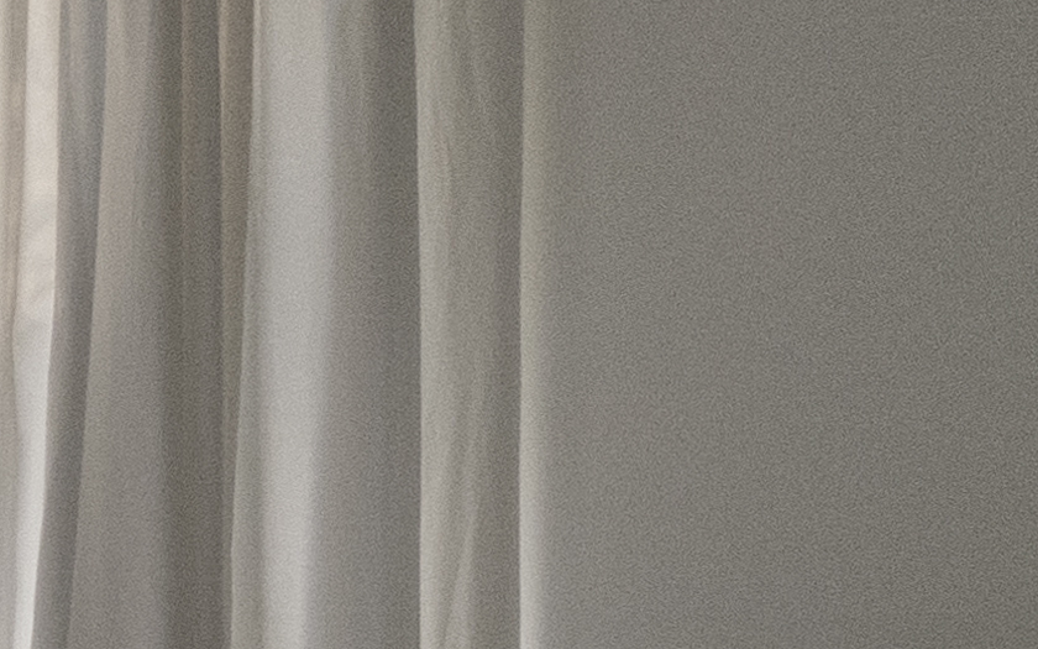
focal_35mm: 131
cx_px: -1559
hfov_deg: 12.2
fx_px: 3706
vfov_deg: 9.9
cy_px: 694
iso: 1250
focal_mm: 18
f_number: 2.8
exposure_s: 1/100
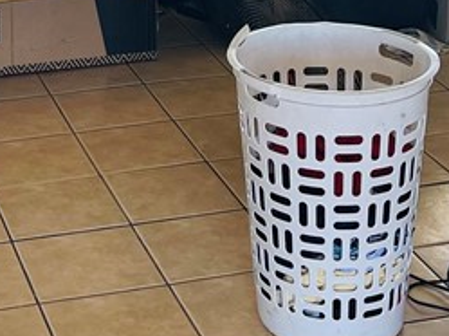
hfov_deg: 19.0
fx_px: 1334
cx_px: 119
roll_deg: -0.2
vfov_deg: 13.1
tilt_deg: -7.8
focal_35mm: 103
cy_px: -253
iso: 50
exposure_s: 1/121
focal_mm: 5.1
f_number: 1.6
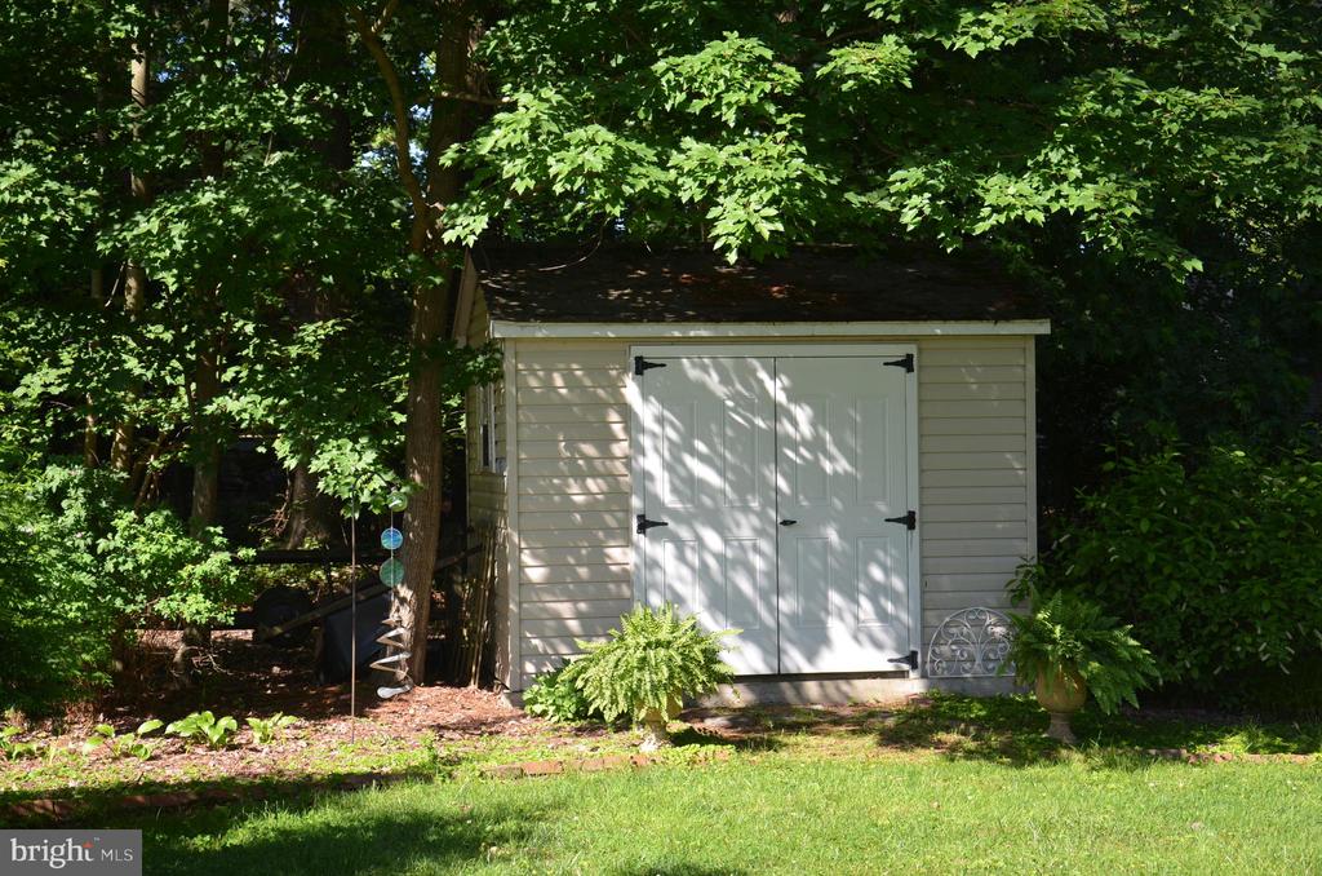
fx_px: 2308
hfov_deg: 32.0
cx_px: 661
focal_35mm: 63
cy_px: 438
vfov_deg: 21.5
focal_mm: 42
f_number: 4.8
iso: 125
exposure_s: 1/250
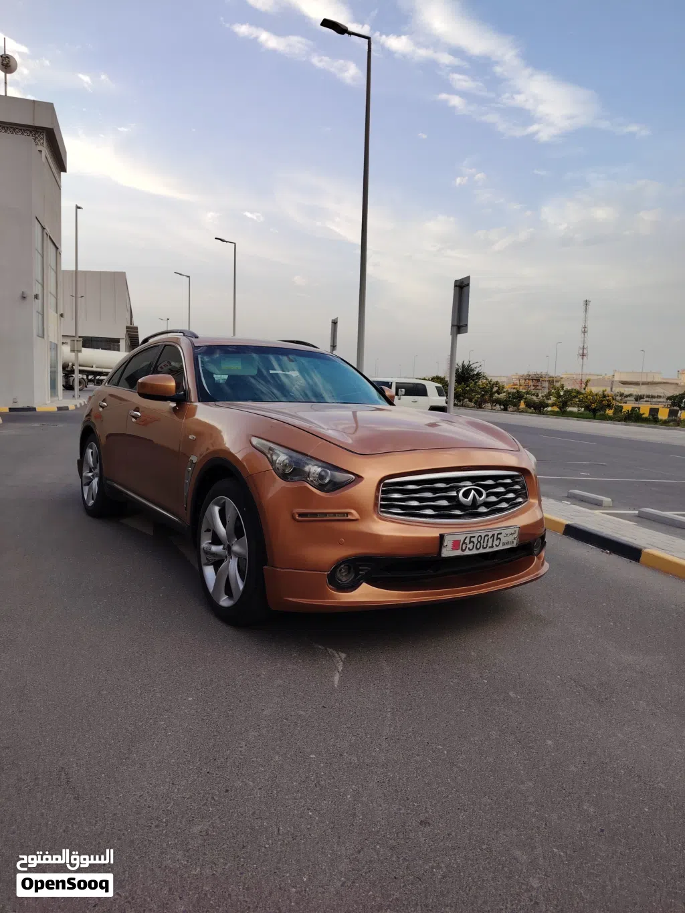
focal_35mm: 24
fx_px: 633
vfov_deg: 71.6
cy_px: 456
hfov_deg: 56.8
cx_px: 342
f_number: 1.75
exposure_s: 1/248
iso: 100
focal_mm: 5.25
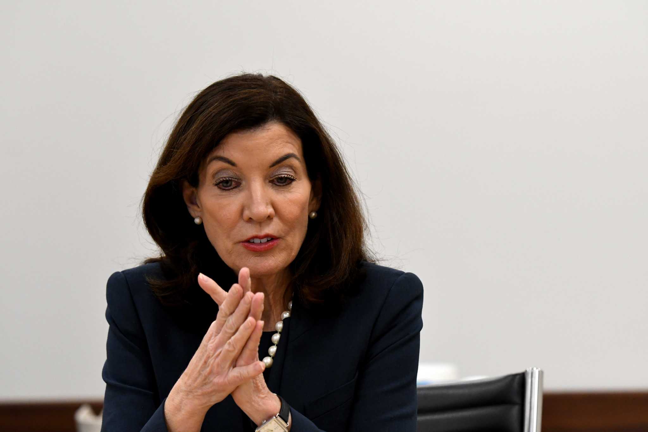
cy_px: 216
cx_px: 324
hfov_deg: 9.5
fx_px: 3914
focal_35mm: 218
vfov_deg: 6.3
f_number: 4
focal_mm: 145
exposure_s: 1/500
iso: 3200
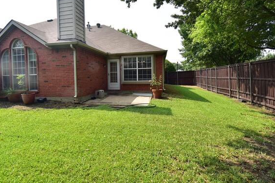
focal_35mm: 17
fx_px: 130
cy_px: 81
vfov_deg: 70.1
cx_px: 129
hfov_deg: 93.2
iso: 100
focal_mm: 10
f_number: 8
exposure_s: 1/125
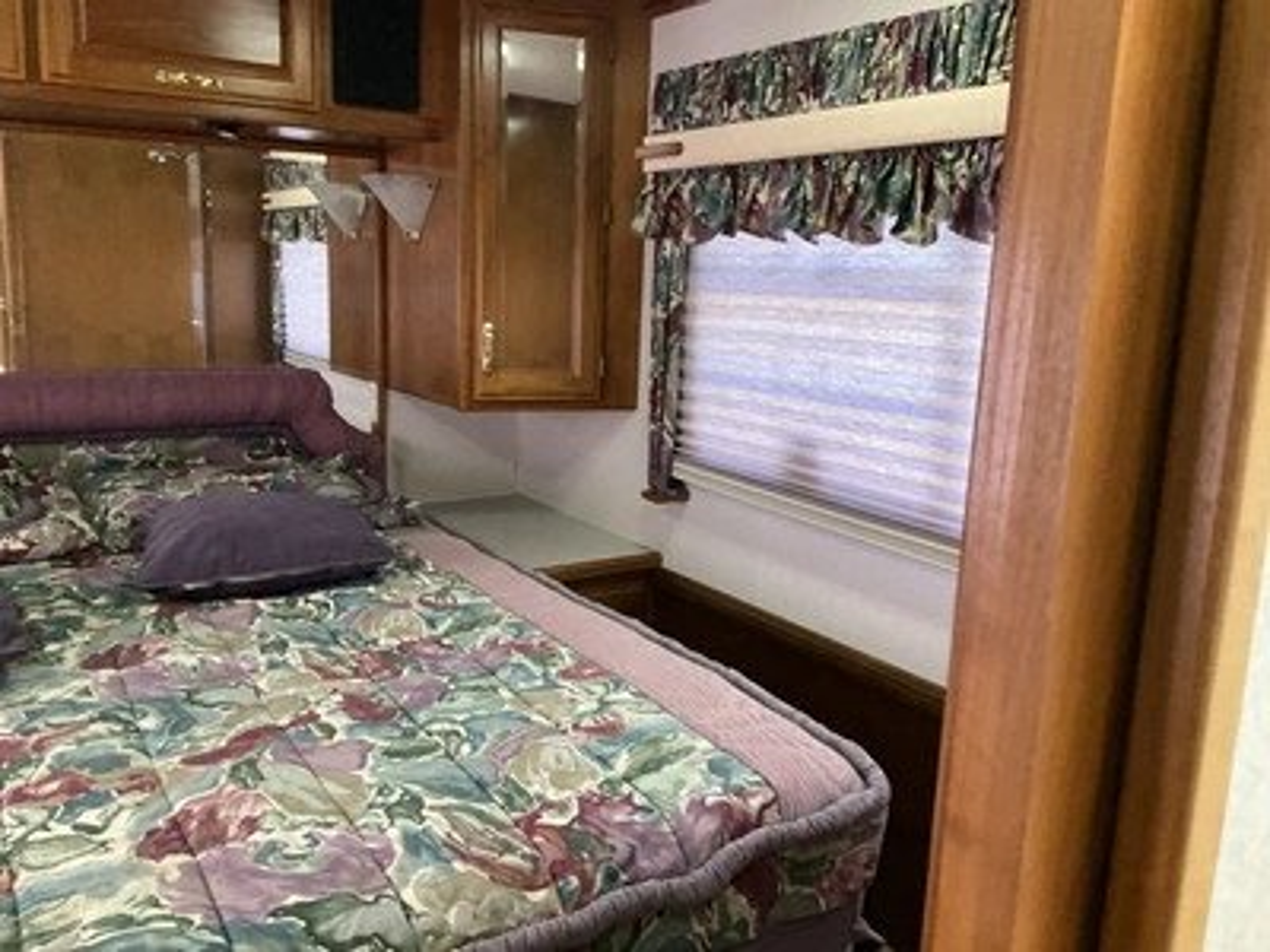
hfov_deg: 61.7
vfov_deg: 48.2
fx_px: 1064
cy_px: 476
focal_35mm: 29
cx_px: 635
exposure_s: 1/60
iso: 200
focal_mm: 3
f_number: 1.8
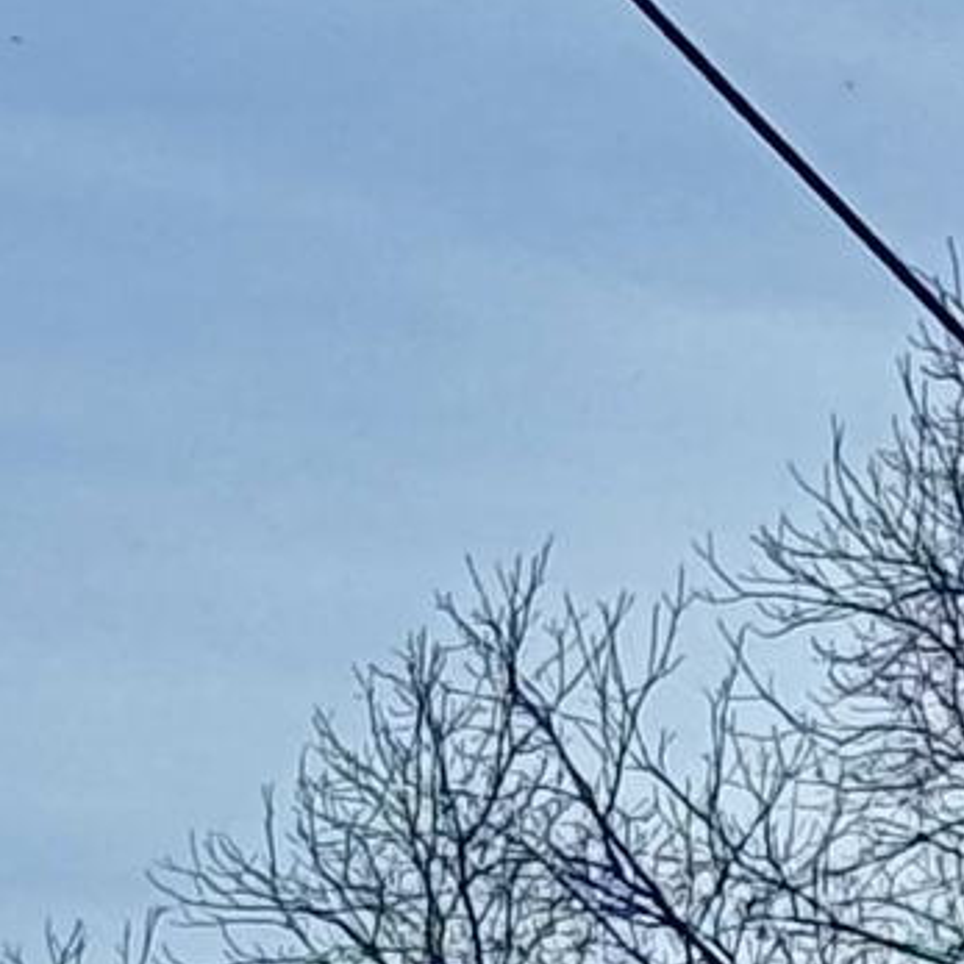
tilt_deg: +5.3
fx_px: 11847
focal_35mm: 376
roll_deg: -0.3
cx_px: -672
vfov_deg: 4.5
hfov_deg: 4.6
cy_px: 2614
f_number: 1.78
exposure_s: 1/4608
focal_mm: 6.76
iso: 64
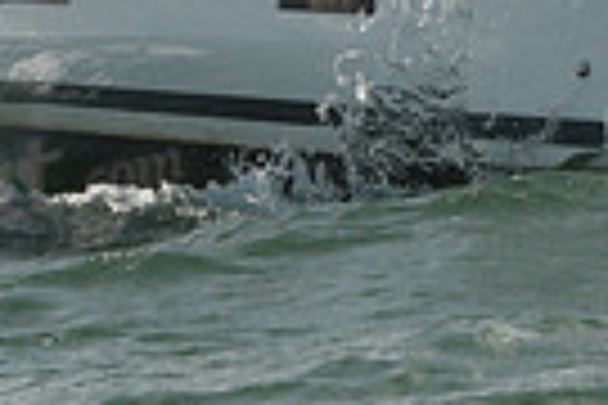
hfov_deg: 3.3
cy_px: -70
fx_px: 10504
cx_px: 419
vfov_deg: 2.2
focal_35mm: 622
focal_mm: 145
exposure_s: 1/800
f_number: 13
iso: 320
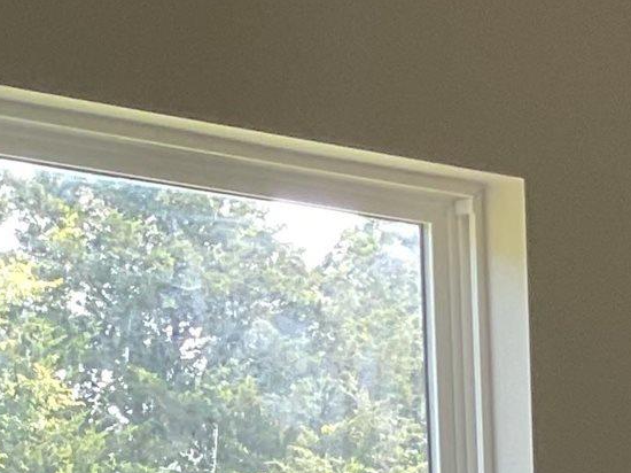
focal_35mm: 162
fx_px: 2952
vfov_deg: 8.5
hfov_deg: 10.2
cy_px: 1037
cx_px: 1638
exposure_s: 1/50
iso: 32
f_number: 1.8
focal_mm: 3
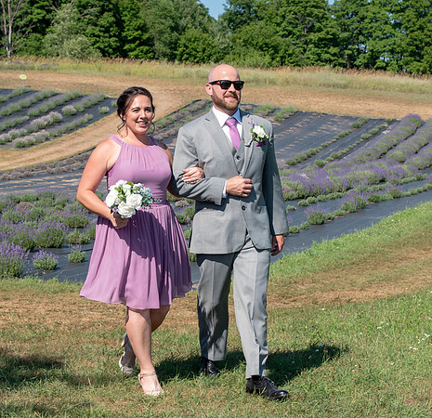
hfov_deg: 19.5
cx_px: 236
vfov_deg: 18.9
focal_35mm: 90
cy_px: 209
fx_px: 1254
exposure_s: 1/320
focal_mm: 48
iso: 200
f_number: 9
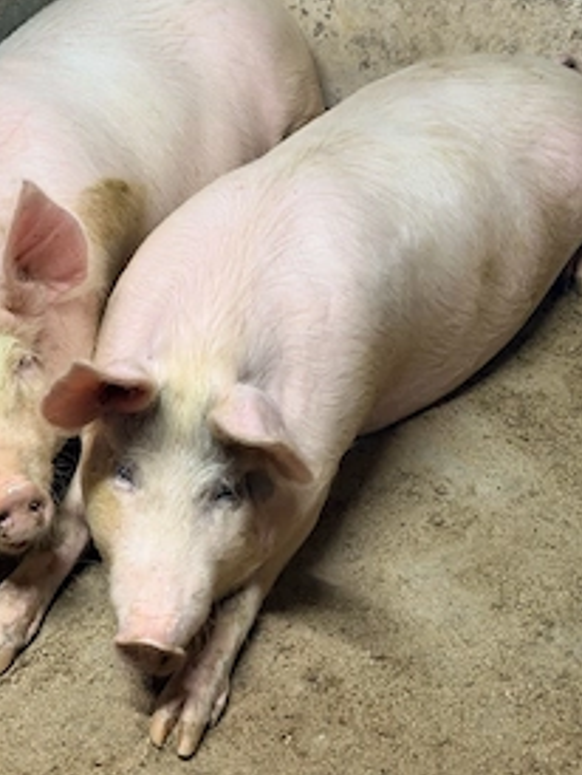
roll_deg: -1.7
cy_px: 257
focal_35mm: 70
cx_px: 178
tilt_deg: -32.0
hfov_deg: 20.9
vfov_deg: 27.6
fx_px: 1567
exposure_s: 1/50
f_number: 1.78
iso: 160
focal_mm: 6.76
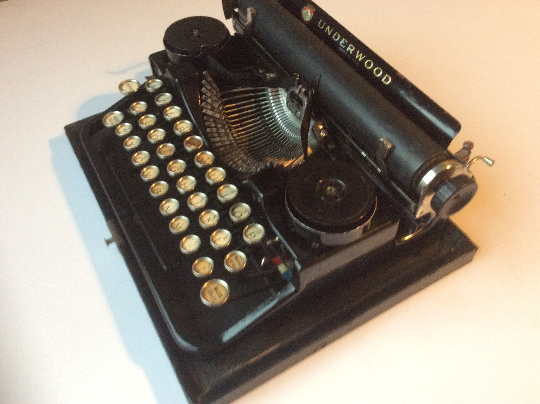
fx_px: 498
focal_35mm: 32
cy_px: 202
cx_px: 270
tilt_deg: -52.5
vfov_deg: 44.1
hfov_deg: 56.9
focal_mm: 3.3
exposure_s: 1/25
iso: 250
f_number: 2.4
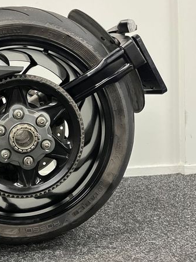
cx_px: 20
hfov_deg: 36.3
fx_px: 280
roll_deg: +4.8
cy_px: 125
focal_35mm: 37
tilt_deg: -3.7
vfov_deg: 50.1
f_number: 1.6
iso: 400
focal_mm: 5.1
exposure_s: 1/50
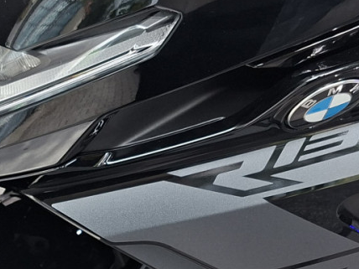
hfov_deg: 22.4
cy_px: 263
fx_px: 892
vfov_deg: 16.8
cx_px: 68
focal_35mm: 86
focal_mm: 5.54
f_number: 1.8
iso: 64
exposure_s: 1/120
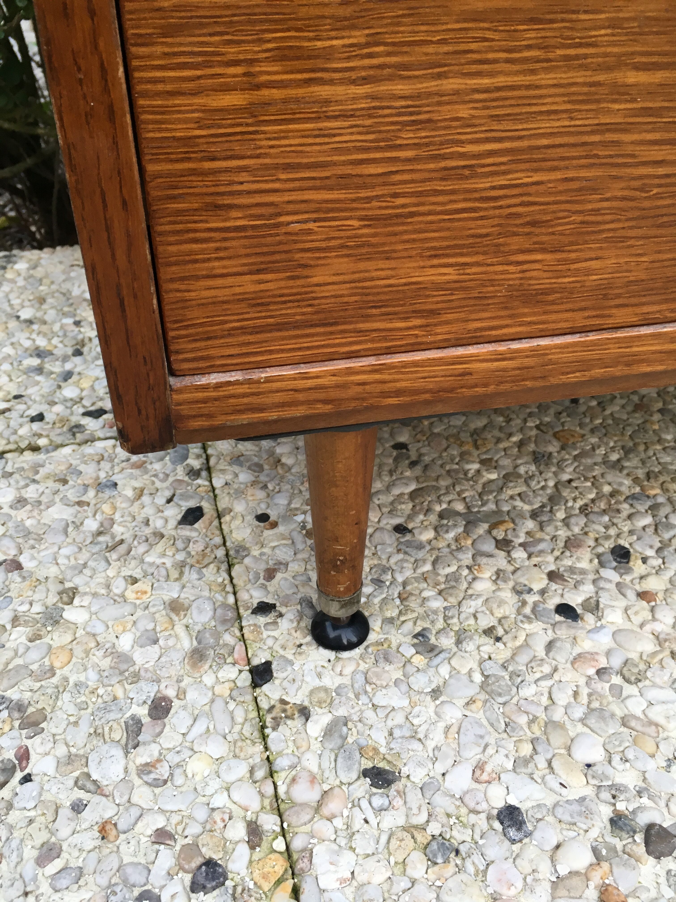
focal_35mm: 29
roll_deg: -1.8
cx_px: 338
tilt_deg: -35.8
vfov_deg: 61.7
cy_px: 451
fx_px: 755
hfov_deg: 48.2
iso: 40
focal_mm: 4.15
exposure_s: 1/33
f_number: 2.2
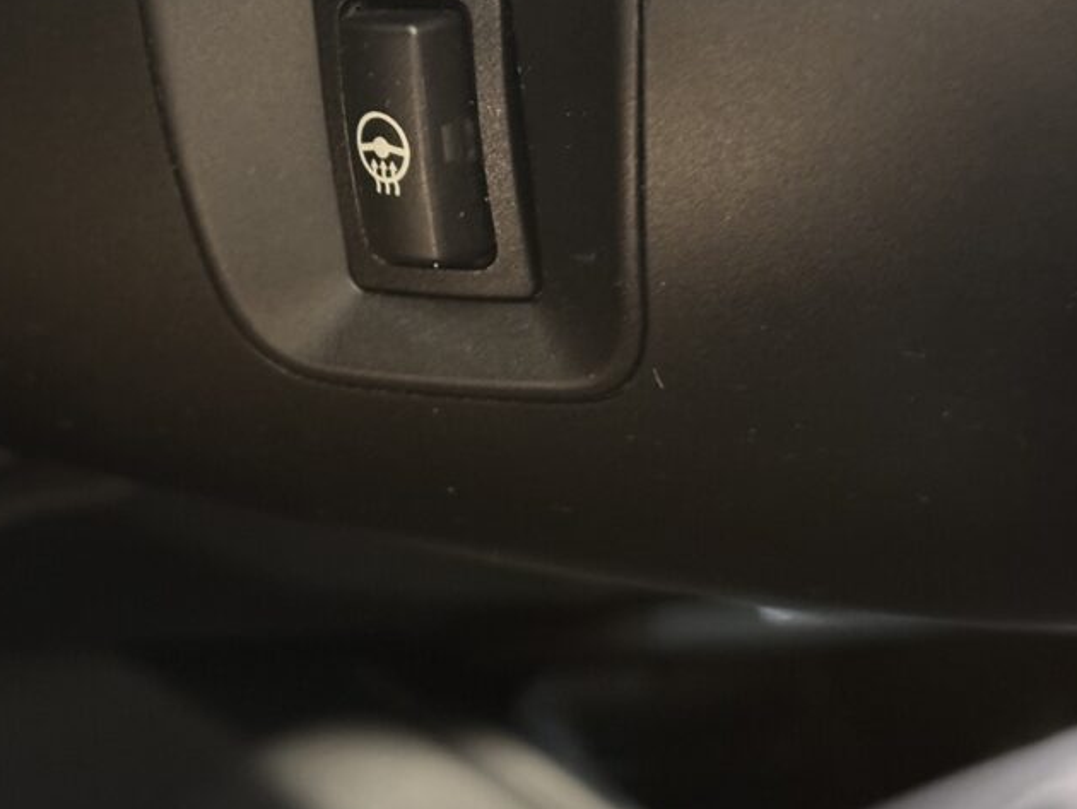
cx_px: 419
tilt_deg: -10.5
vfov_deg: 18.8
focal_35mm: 78
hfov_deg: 25.0
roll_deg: -21.8
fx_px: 2428
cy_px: 198
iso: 800
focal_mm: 6.76
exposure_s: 1/18
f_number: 1.78
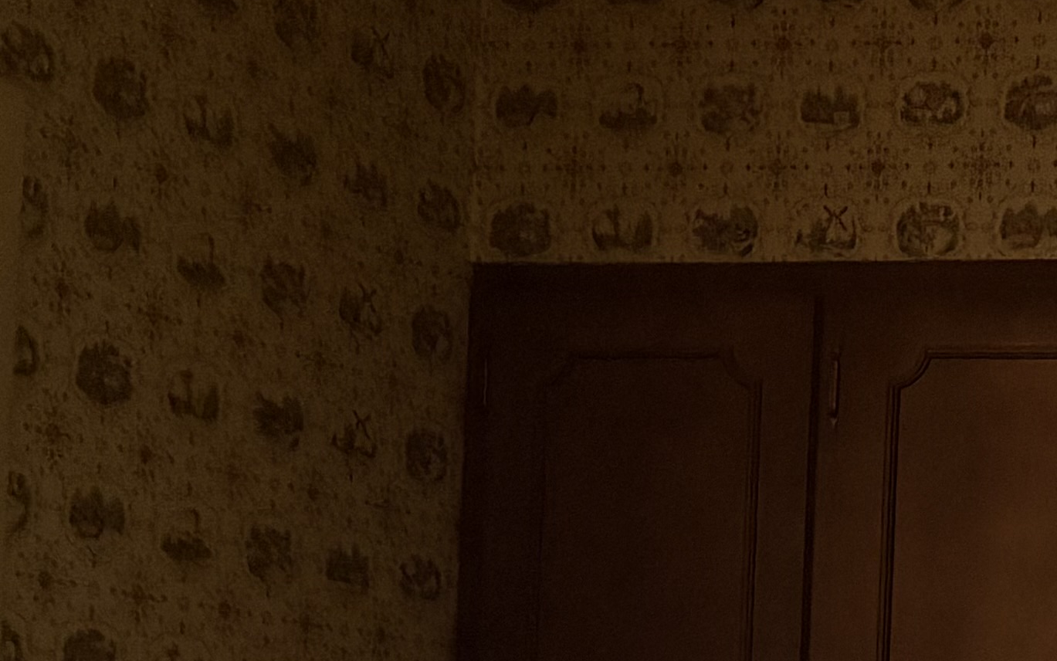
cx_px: 2082
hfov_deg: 15.0
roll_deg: -1.4
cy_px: 832
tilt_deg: +2.4
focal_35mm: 115
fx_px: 3313
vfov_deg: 11.1
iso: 800
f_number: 1.6
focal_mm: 5.96
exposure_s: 1/30
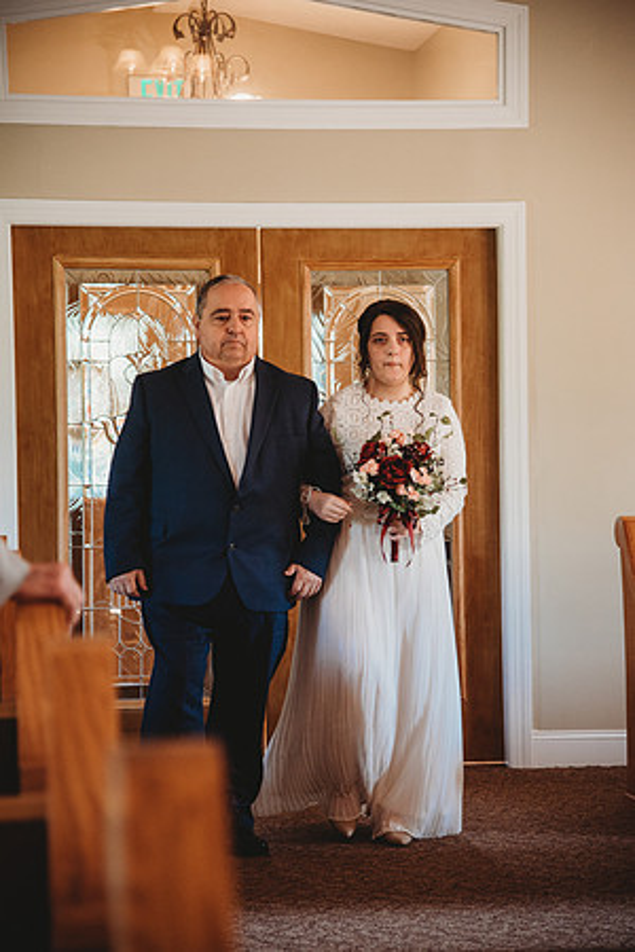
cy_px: 476
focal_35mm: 92
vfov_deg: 22.1
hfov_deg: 14.9
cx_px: 318
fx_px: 2434
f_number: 4
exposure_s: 1/125
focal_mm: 92
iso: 800
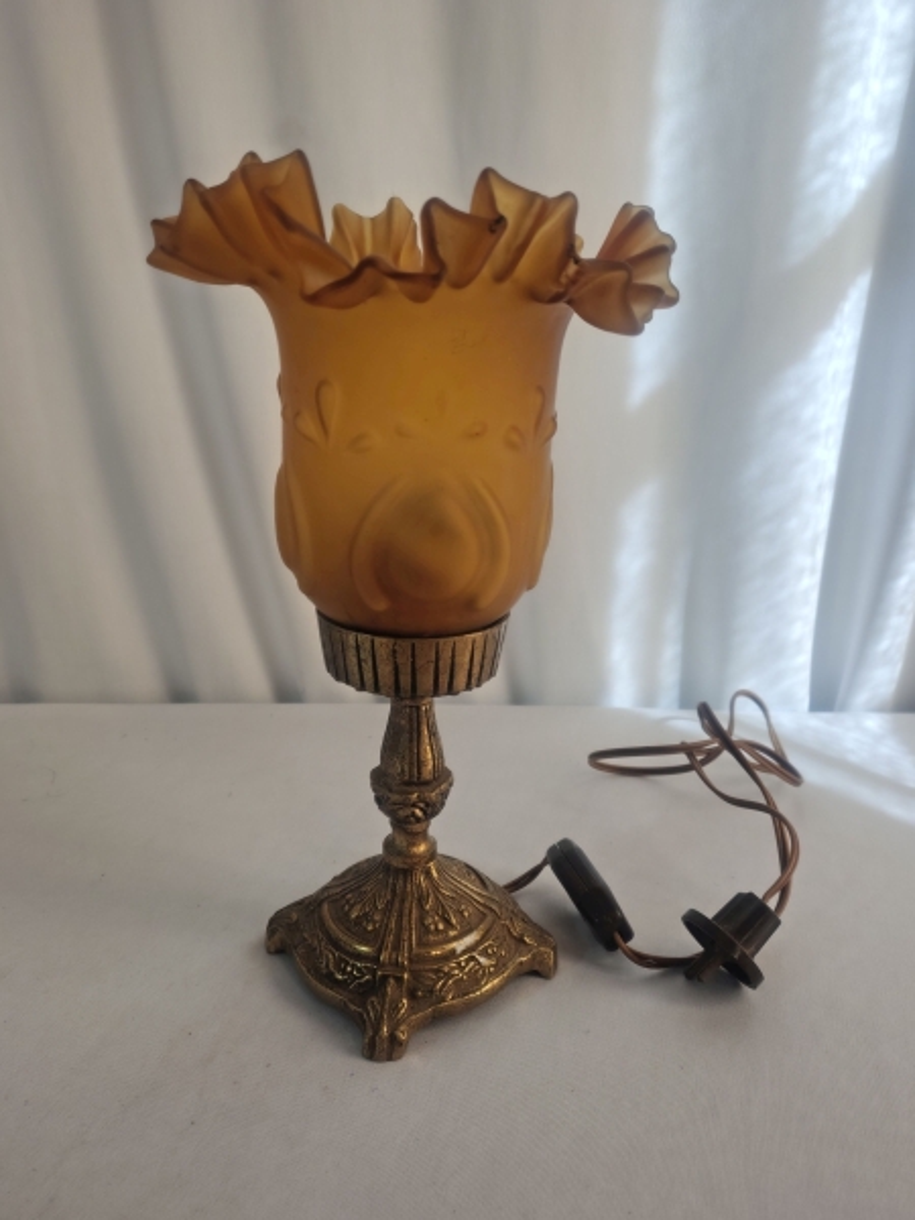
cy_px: 610
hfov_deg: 54.9
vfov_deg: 69.4
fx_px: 881
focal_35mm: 25
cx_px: 458
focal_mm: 4.71
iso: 143
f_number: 1.7
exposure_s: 1/133
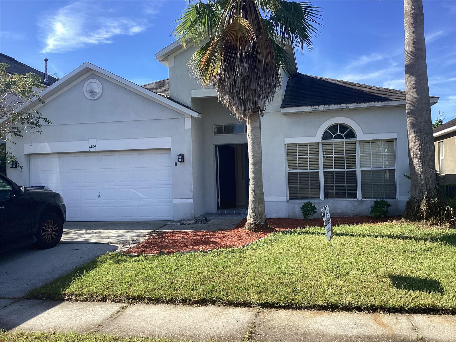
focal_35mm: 31
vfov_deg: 45.4
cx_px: 228
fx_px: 408
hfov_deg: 58.4
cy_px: 171
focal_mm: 3.3
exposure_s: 1/696
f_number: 2.4
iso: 25
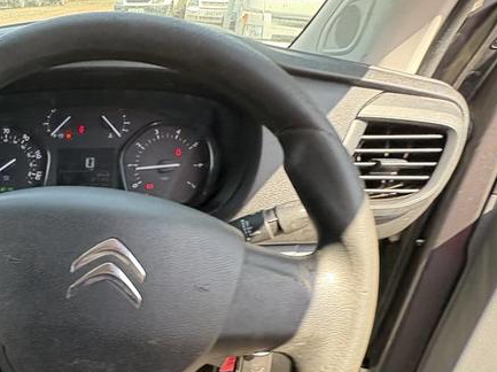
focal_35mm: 29
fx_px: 416
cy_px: 273
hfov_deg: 52.8
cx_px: 34
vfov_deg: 46.6
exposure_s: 1/99
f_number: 2.2
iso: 160
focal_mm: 2.22
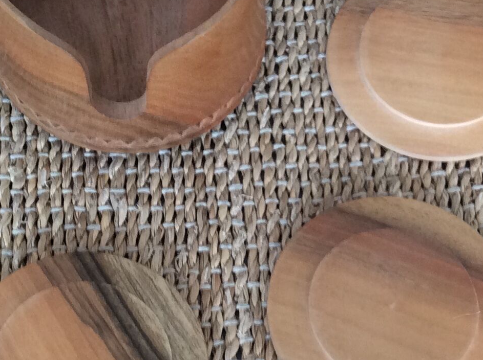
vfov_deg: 16.6
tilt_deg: -70.8
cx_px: 261
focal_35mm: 88
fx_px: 1226
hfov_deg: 22.3
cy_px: 275
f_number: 2.4
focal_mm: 3.3
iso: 64
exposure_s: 1/25
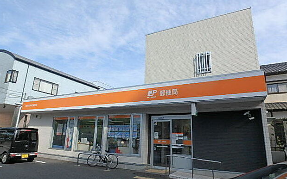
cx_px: 142
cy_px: 93
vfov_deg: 53.0
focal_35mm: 23
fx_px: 180
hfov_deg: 77.2
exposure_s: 1/500
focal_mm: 3.7
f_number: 6
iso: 125
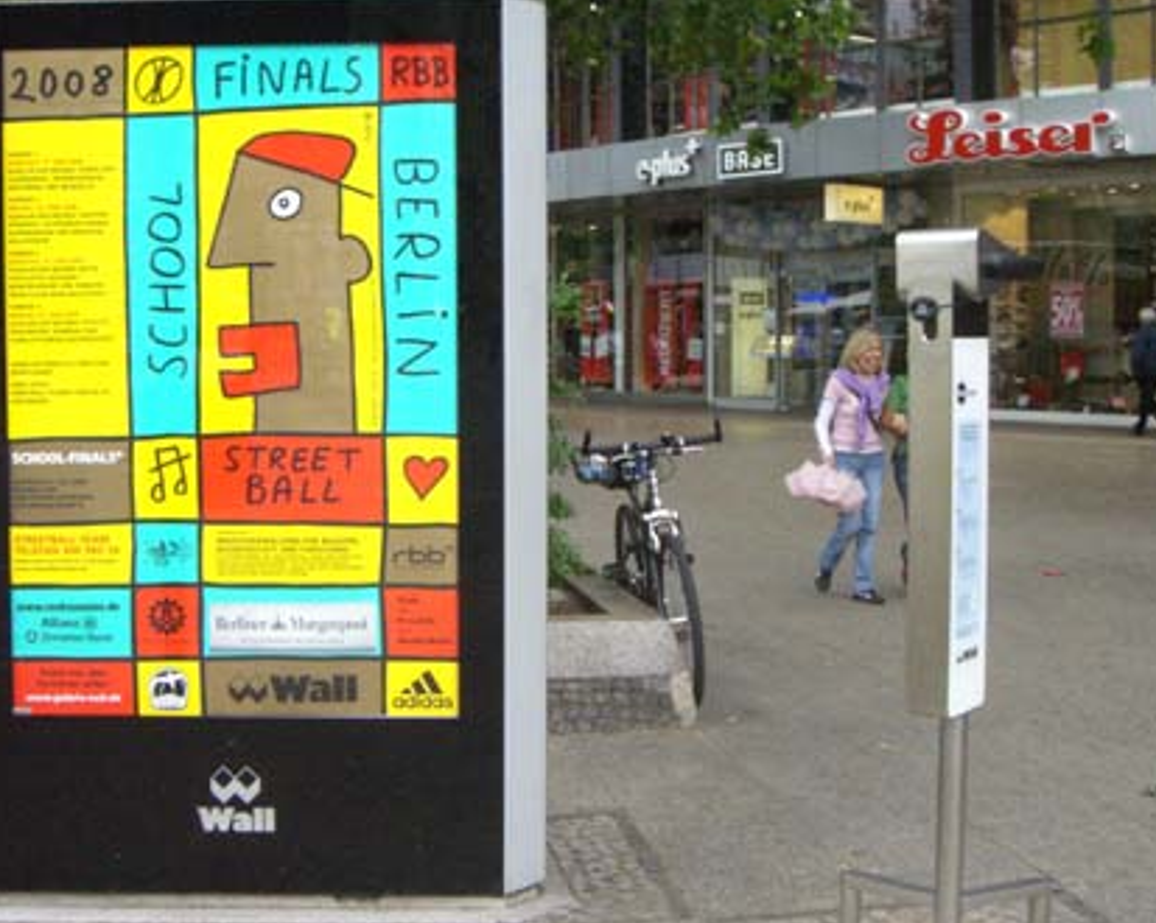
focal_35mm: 50
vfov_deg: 30.2
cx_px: 571
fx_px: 1710
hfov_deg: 37.4
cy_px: 467
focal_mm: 7.6
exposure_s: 1/400
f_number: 4.8
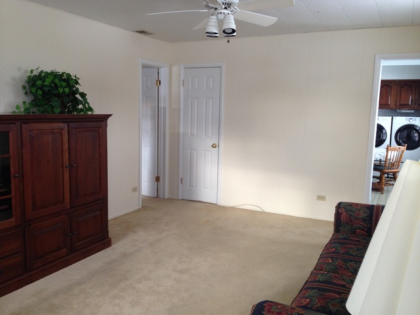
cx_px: 210
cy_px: 158
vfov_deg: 42.9
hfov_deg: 55.4
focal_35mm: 33
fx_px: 400
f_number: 2.4
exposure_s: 1/24
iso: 50
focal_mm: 4.12
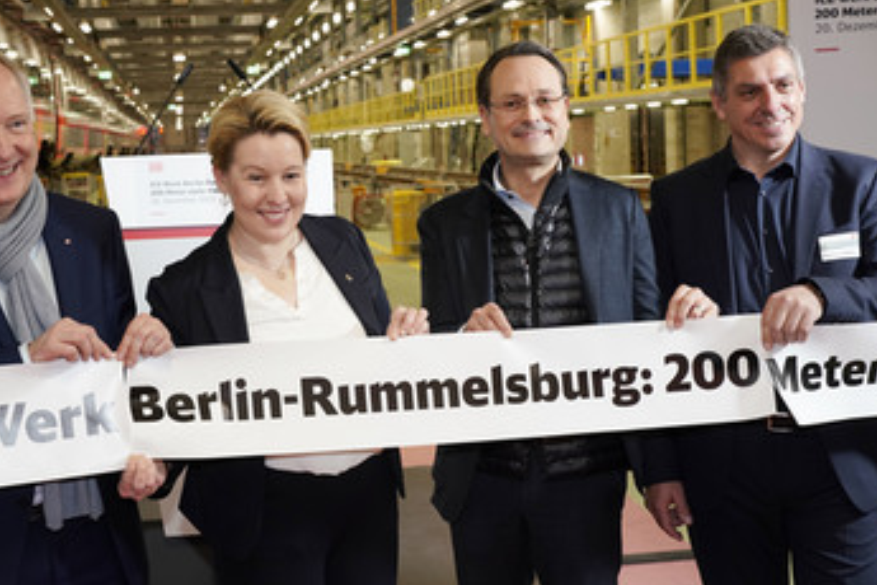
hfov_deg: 31.4
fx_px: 1559
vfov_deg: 21.2
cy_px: 275
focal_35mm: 64
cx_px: 411
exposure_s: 1/80
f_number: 6.3
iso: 1250
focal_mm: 49
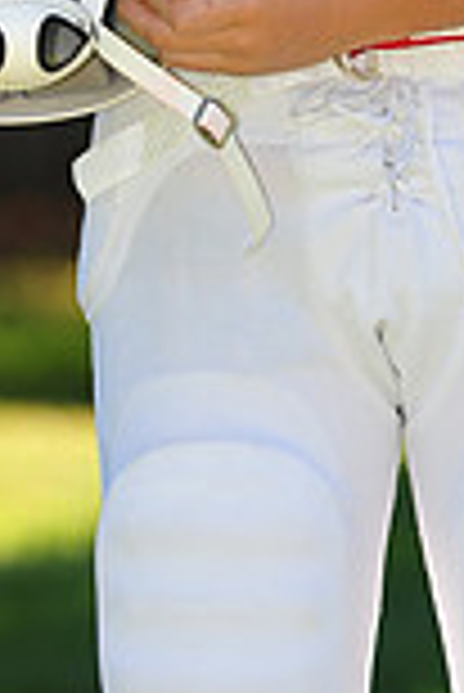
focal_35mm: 640
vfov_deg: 3.2
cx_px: 320
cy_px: -500
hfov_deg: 2.2
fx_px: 12345
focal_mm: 170
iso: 200
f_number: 4.5
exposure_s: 1/320
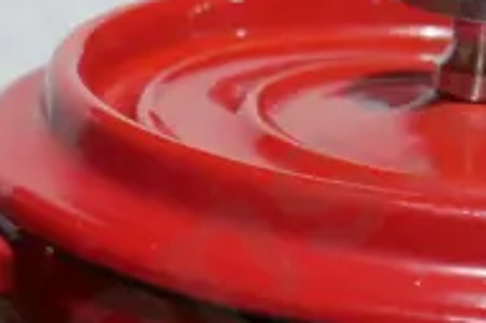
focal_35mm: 234
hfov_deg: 8.7
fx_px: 3156
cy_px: 574
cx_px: -181
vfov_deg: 5.8
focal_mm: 21
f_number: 4.6
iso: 500
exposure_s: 1/60
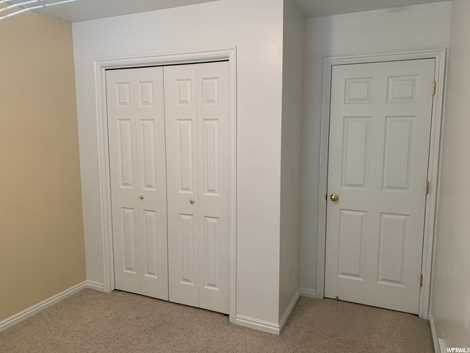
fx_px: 353
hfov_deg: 67.3
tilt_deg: -7.6
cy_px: 176
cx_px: 235
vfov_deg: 53.1
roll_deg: +0.6
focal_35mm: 26
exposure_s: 1/60
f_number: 1.8
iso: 125
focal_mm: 4.25
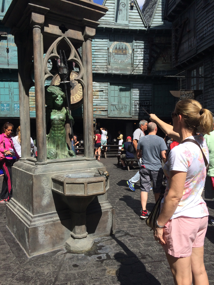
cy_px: 142
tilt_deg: -2.9
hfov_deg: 48.2
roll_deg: +2.0
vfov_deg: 61.7
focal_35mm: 29
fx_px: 239
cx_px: 107
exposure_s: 1/2283
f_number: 2.2
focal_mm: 4.15
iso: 32
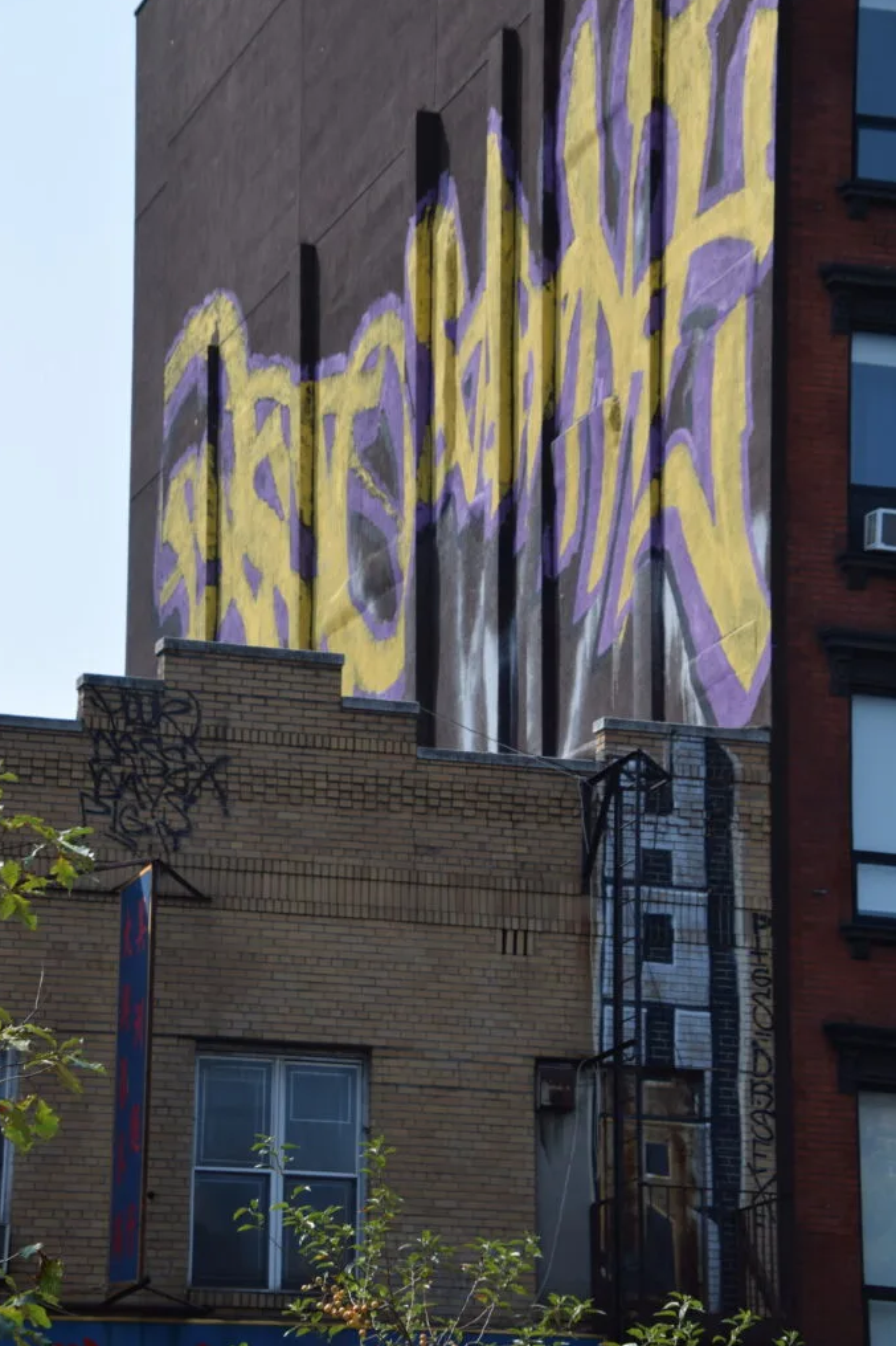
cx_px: 445
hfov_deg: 11.3
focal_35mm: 121
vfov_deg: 16.9
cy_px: 669
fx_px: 4519
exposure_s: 1/800
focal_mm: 80
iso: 200
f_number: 7.1
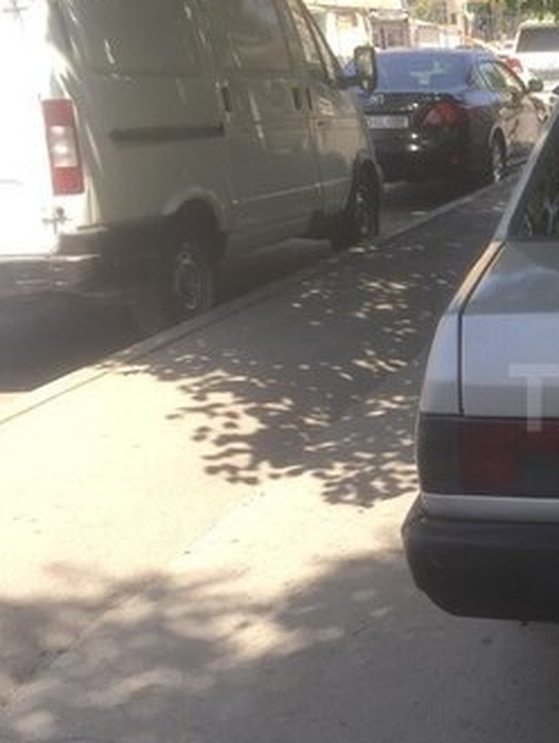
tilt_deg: -14.0
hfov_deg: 22.4
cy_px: 397
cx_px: 739
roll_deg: +2.0
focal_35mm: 58
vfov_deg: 33.2
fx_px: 1247
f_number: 2.2
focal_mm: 4.15
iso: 32
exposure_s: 1/377
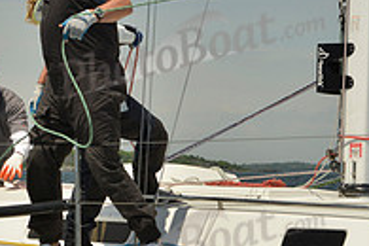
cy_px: 175
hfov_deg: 8.1
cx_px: -38
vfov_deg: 5.4
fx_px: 2593
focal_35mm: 253
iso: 280
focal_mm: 85
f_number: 10
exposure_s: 1/1600
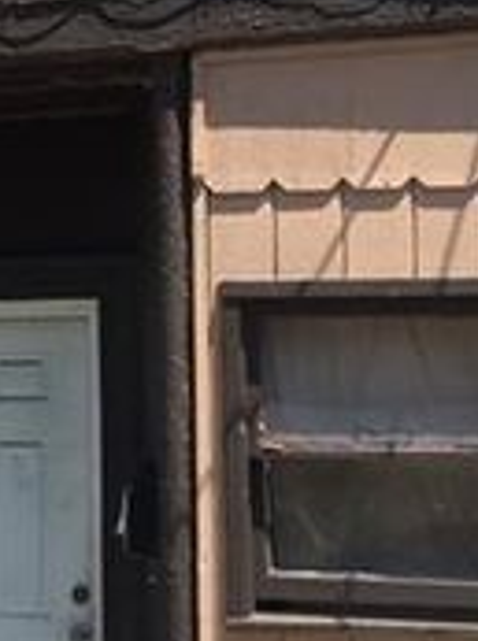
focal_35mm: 112
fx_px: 2070
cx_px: -211
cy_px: 228
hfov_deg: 12.6
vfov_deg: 17.6
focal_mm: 4.15
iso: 25
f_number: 2.2
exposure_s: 1/1012
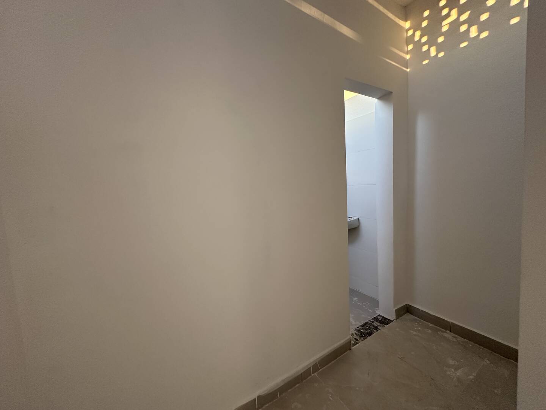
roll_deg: +3.5
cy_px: 205
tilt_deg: -4.1
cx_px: 273
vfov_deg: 85.7
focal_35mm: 14
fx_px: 221
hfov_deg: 102.1
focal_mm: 2.22
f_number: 2.2
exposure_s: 1/99
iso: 200
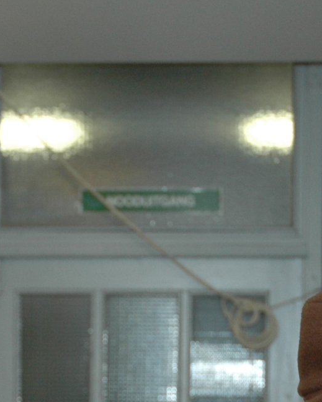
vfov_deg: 12.6
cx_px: 127
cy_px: 438
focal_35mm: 151
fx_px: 1793
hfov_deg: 10.3
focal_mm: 31
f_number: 5
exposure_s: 1/60
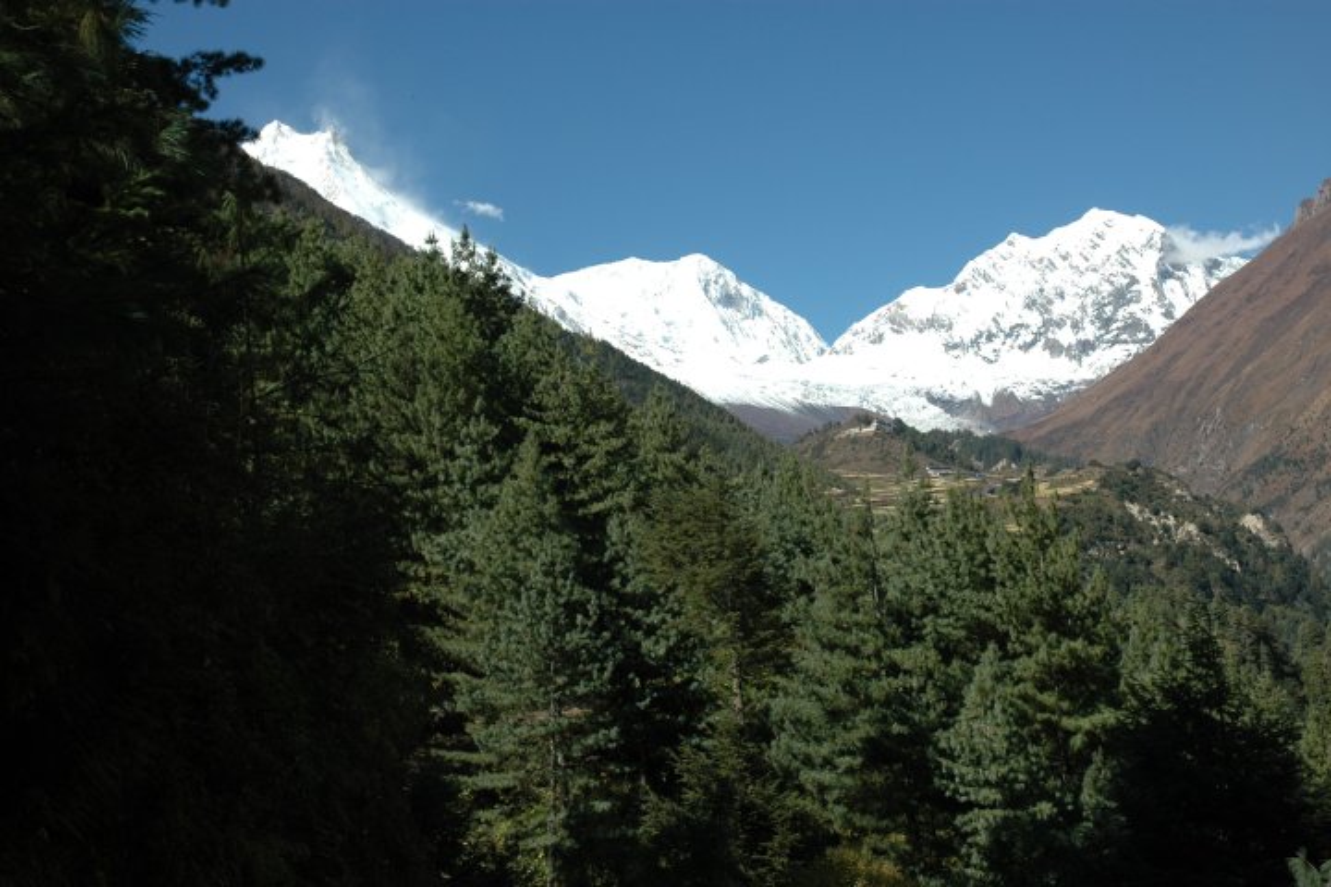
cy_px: 444
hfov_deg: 38.9
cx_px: 666
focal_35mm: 51
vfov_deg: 26.5
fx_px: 1885
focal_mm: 34
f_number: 10
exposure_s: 1/400
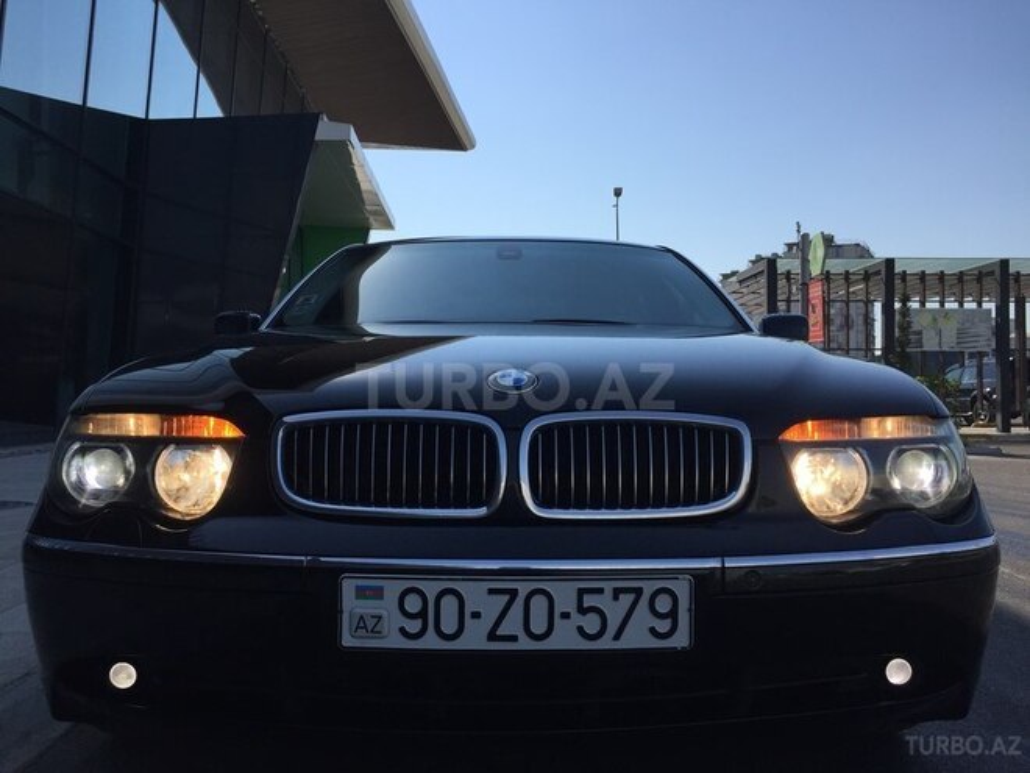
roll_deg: -0.6
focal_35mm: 29
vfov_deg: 48.2
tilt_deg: +1.3
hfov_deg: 61.7
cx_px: 515
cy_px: 386
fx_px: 863
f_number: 2.2
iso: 32
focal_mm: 4.15
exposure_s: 1/2326
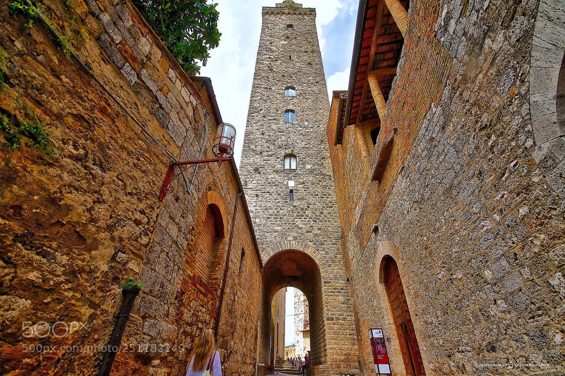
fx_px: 235
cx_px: 282
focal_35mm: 15
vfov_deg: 77.2
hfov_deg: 100.5
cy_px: 188
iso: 200
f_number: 4
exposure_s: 1/1000
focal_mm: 10
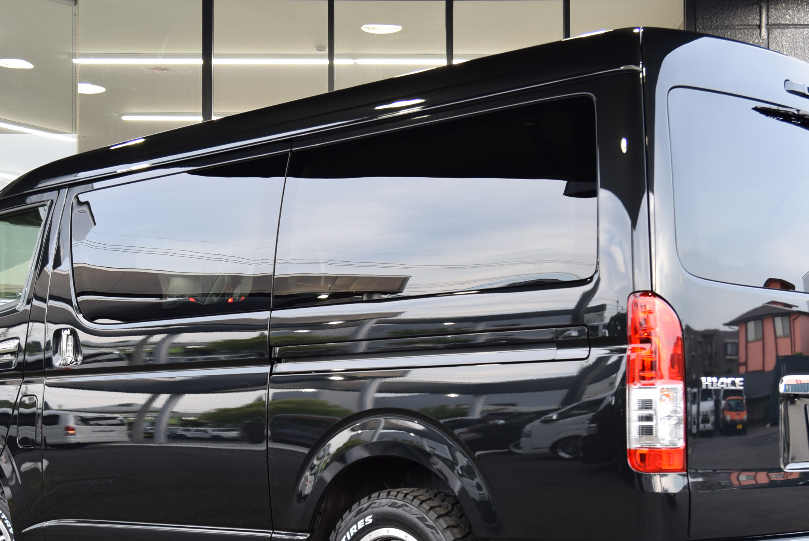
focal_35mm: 65
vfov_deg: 21.0
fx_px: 1455
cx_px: 401
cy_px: 356
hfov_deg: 31.1
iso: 400
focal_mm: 31
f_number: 5
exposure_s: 1/100
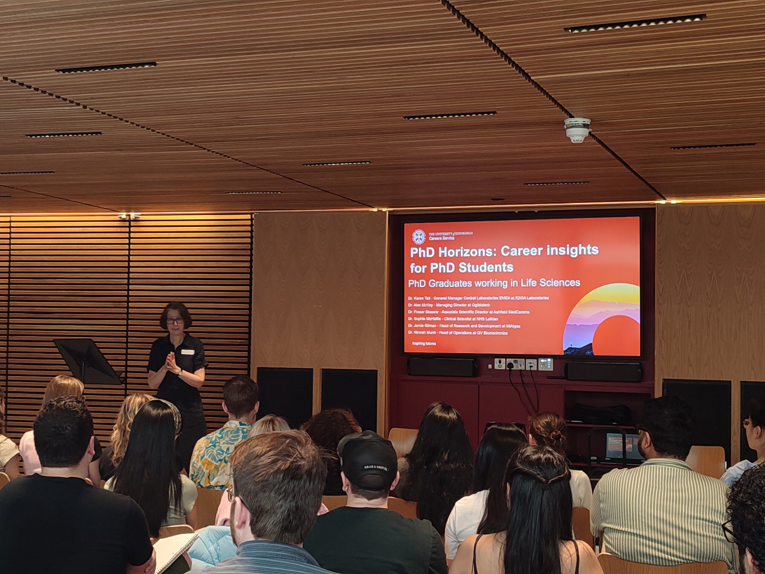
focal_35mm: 25
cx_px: 382
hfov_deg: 69.4
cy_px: 287
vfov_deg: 54.9
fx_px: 552
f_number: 1.9
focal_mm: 6.04
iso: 500
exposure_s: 1/125
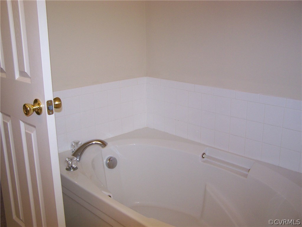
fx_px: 332
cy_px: 114
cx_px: 151
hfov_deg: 49.0
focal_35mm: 38
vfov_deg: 37.7
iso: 160
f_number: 2.8
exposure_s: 1/60
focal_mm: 6.3
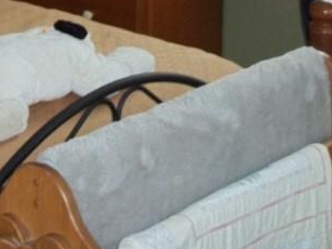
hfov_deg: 17.5
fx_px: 1055
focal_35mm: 110
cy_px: -117
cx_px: 2
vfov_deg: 12.8
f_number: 3.3
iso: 160
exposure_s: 1/30
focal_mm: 5.9
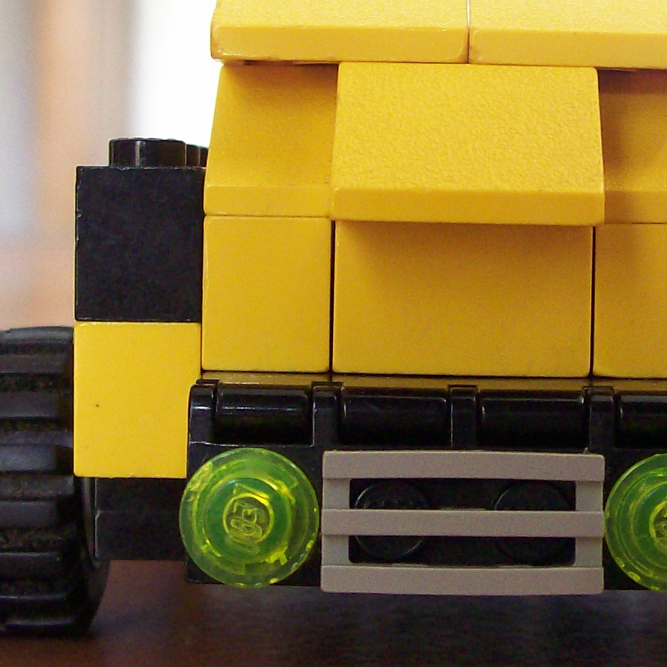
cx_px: 484
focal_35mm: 94
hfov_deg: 18.4
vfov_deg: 18.4
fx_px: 2049
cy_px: 199
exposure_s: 1/18.1
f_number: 2.7
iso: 160
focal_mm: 6
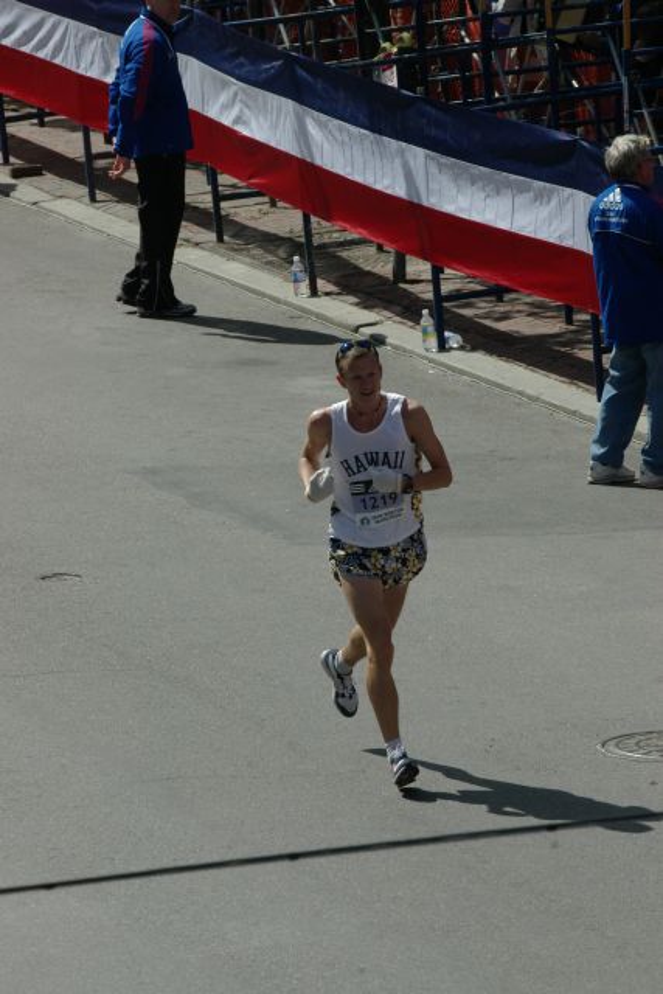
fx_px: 9525
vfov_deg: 6.0
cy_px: 497
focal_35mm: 345
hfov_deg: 4.0
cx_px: 332
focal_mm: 230
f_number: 10
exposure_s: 1/640
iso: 400
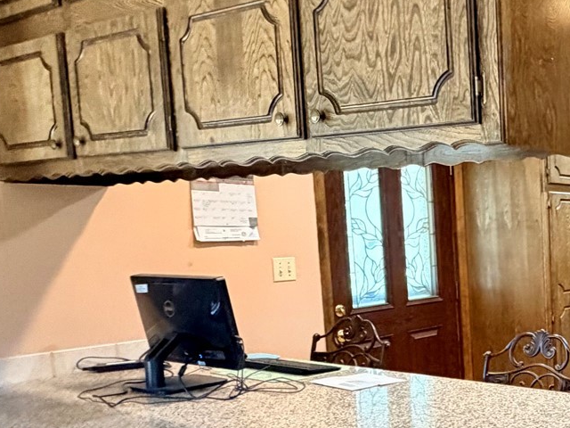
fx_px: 692
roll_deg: +1.3
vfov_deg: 34.0
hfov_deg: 35.8
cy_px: 294
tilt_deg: -6.6
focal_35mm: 42
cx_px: 672
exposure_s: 1/60
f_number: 2.2
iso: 500
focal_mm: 2.22
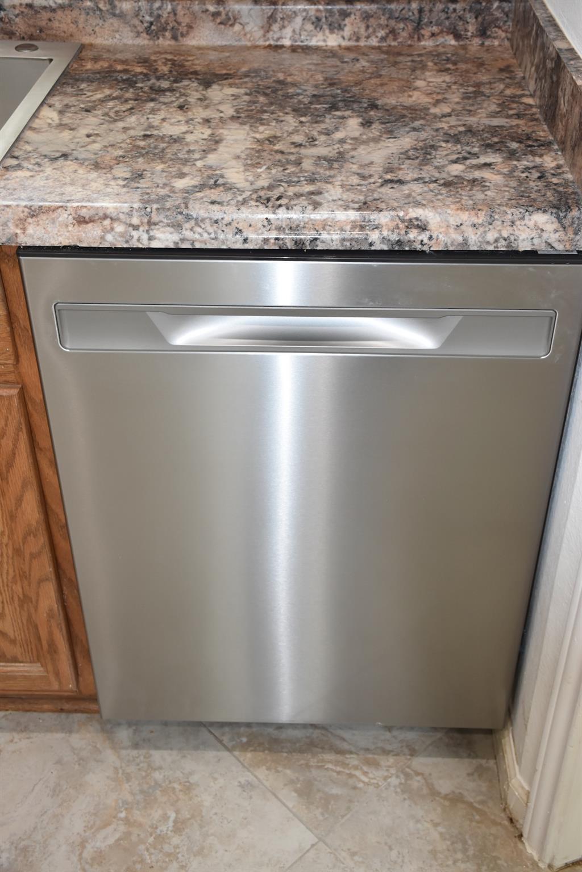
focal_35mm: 40
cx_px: 291
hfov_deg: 33.0
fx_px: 982
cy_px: 436
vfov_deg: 47.9
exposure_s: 1/100
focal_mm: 27
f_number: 5
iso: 800
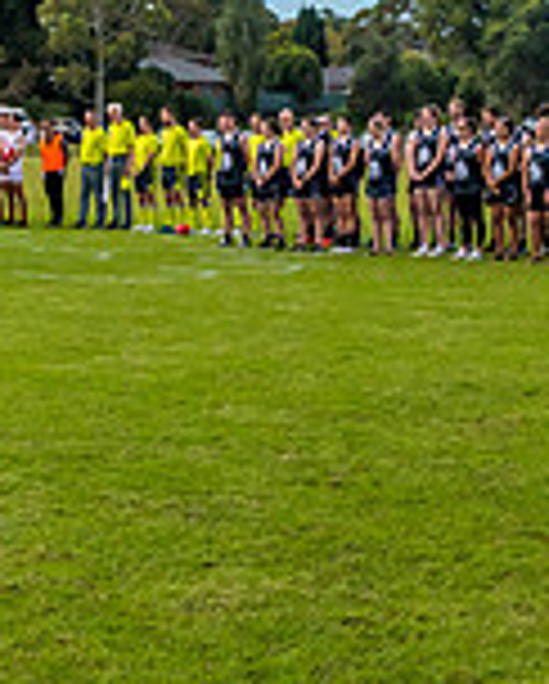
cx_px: 418
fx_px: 1885
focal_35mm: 93
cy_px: 28
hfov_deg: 16.5
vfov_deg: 20.0
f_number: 11
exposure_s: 1/500
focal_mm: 16
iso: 400
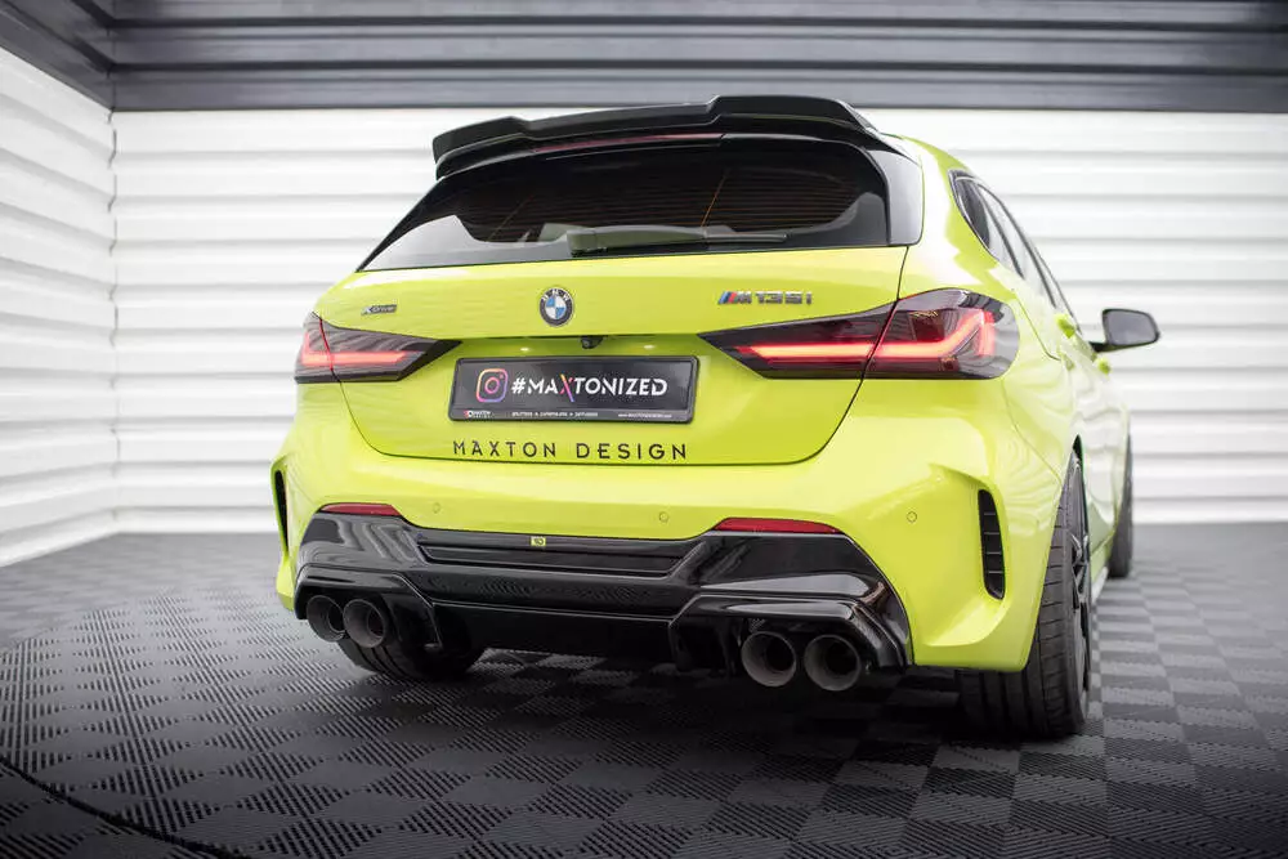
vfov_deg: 36.9
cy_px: 419
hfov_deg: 53.2
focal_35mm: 36
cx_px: 638
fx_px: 1286
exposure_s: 1/125
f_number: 2.5
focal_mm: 35
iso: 640
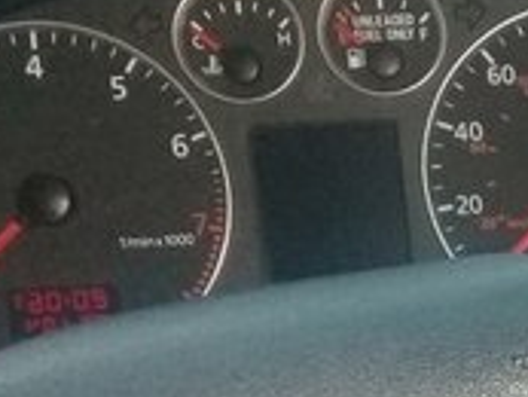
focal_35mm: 118
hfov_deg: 14.8
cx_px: 916
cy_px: 618
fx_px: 1801
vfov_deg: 11.9
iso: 250
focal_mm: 3.3
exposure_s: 1/33
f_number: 2.2
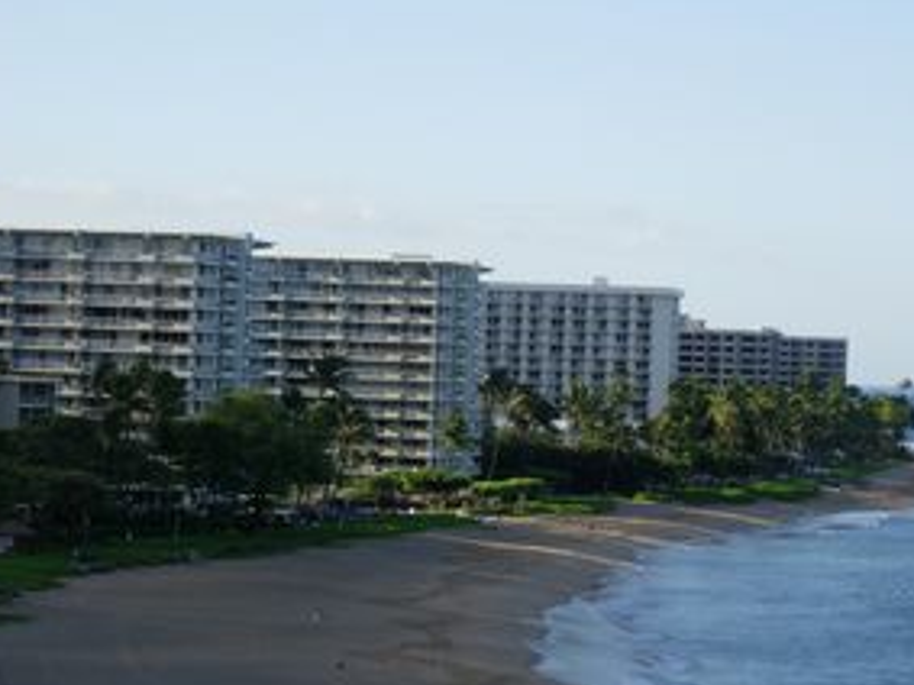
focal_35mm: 147
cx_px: 556
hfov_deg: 13.4
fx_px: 3880
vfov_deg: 10.1
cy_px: 355
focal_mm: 23.4
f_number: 4.9
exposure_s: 1/296
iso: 64
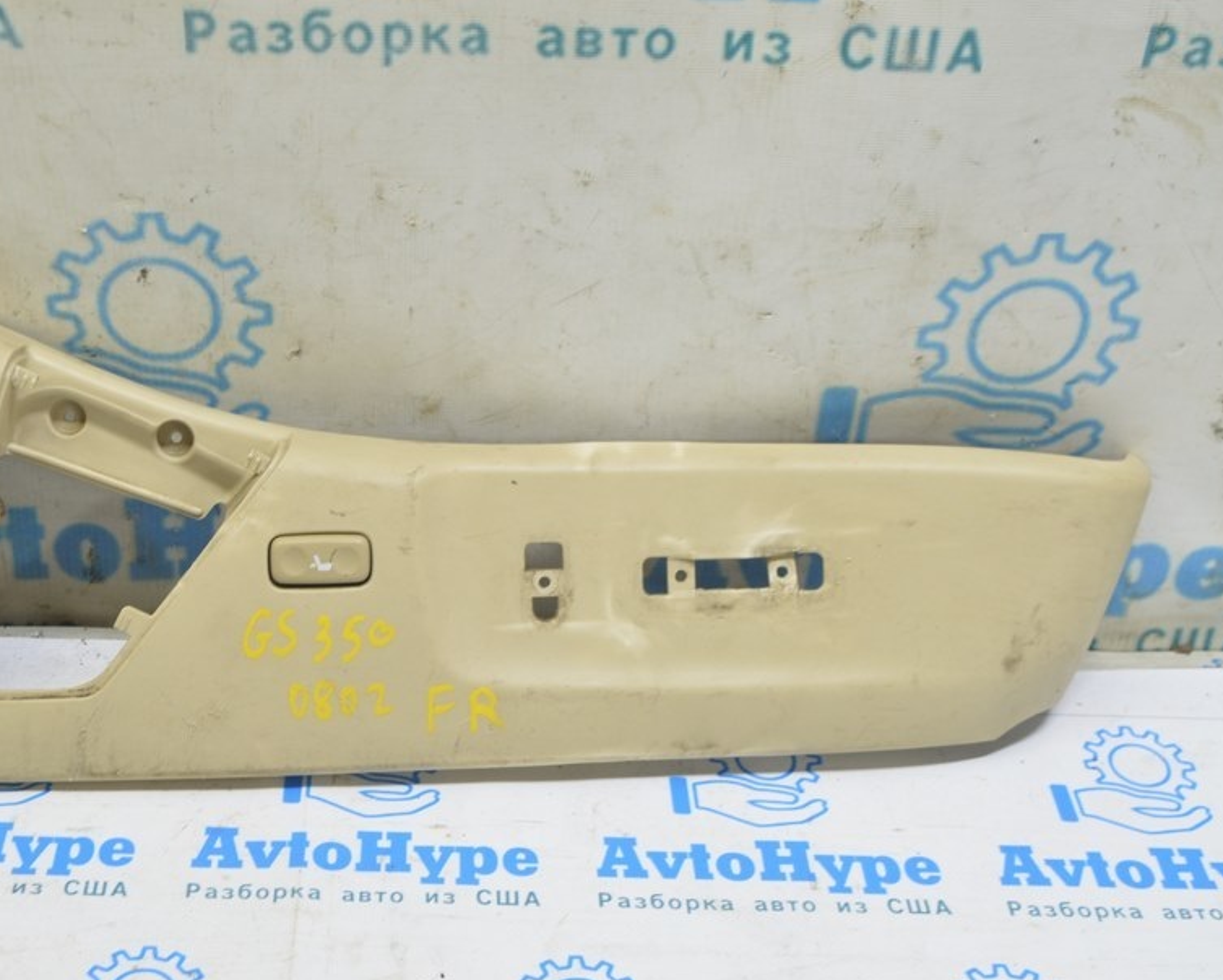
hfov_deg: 35.8
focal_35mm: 52
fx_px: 1870
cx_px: 403
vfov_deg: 29.3
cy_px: 474
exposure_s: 1/15
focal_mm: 27
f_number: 5.6
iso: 400
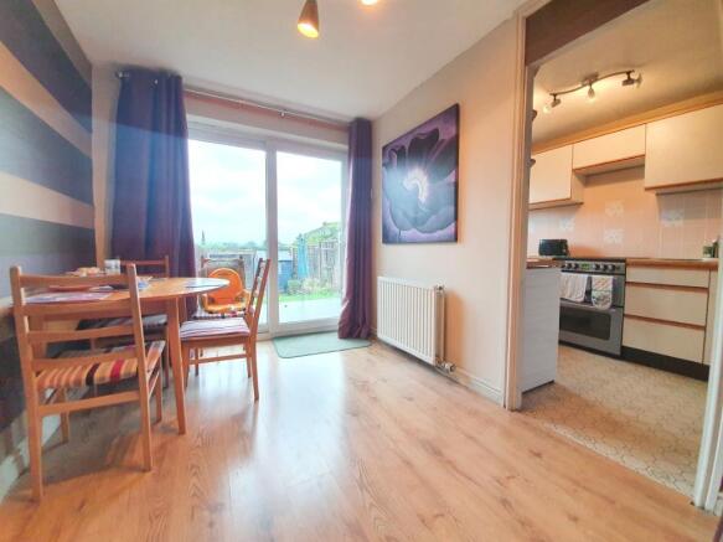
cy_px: 271
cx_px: 362
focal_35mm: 13
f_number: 2.2
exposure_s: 1/50
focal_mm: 1.8
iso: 400
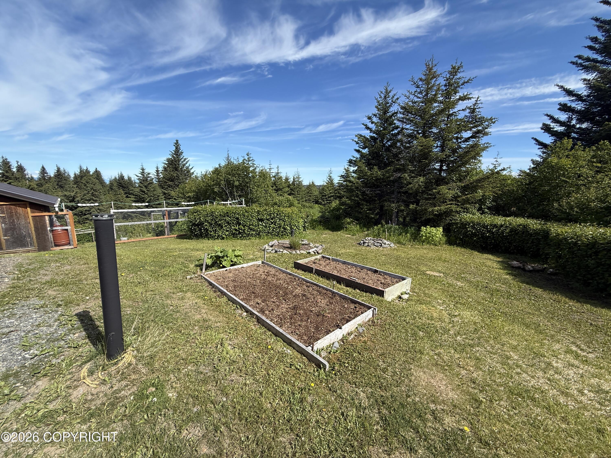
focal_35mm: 14
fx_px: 247
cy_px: 229
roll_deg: -1.8
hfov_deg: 102.1
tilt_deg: -8.6
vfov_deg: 85.7
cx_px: 306
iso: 50
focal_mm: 2.22
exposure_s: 1/1068
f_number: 2.2
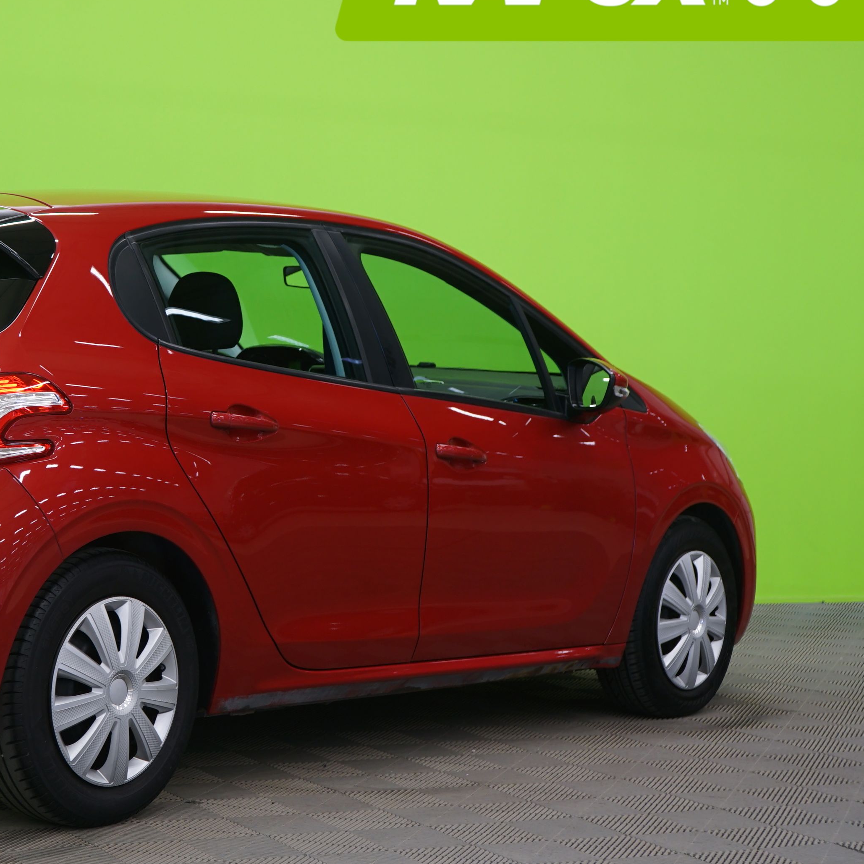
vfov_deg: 22.2
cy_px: 397
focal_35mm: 78
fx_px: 2203
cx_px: 129
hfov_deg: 21.8
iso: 400
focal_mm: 48
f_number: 5
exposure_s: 1/8
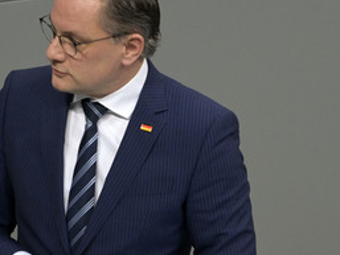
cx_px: 118
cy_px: 141
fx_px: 6947
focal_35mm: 707
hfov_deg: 2.8
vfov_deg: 2.1
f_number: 5.6
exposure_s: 1/320
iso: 10000
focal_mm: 420
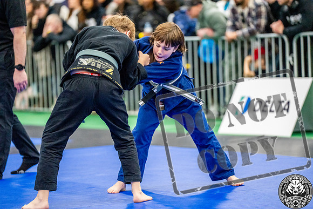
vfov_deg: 6.9
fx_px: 1739
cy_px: 104
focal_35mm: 200
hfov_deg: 10.3
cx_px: 156
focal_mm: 200
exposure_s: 1/500
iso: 6400
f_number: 2.8
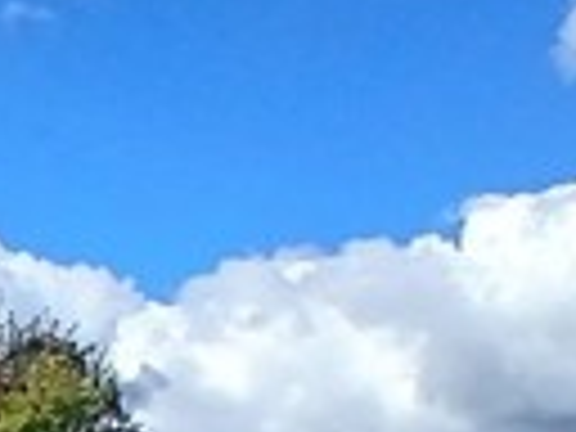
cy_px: 662
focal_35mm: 85
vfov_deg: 15.8
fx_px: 1414
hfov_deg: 21.5
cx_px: -99
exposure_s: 1/1664
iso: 50
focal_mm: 1.4
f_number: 2.2
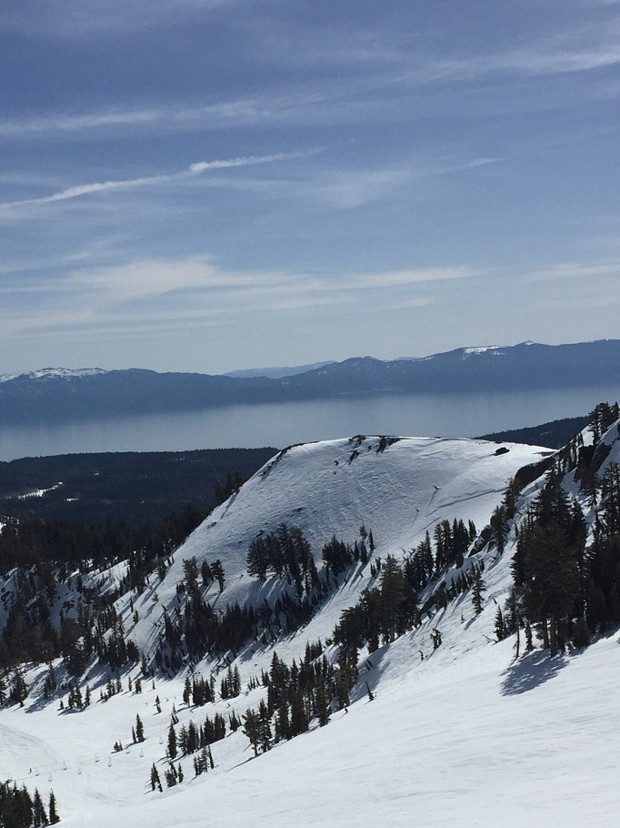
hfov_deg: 28.4
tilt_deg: -10.7
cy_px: 591
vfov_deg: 36.9
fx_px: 1219
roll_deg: +3.3
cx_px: 219
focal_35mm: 51
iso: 32
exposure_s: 1/7937
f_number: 2.2
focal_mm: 4.15
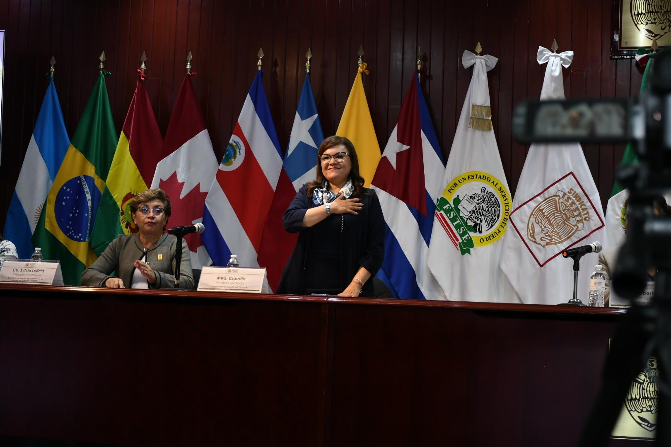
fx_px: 1062
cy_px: 224
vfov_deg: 23.8
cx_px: 336
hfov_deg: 35.1
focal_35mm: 57
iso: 1250
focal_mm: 38
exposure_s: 1/100
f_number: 4.2
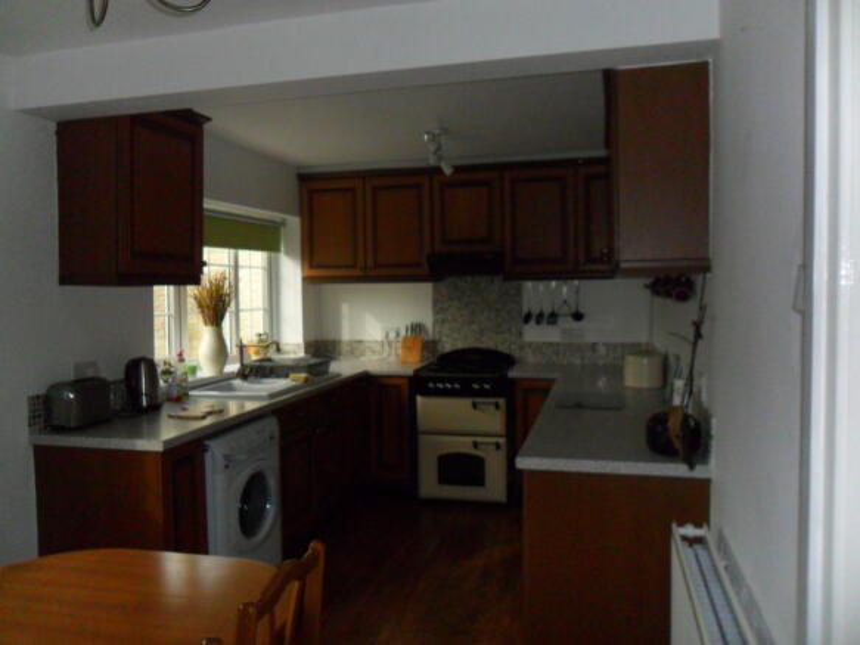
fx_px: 671
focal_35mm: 27
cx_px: 430
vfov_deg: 51.3
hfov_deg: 65.3
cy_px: 322
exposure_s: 1/45
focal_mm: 4.9
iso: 200
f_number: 8.9
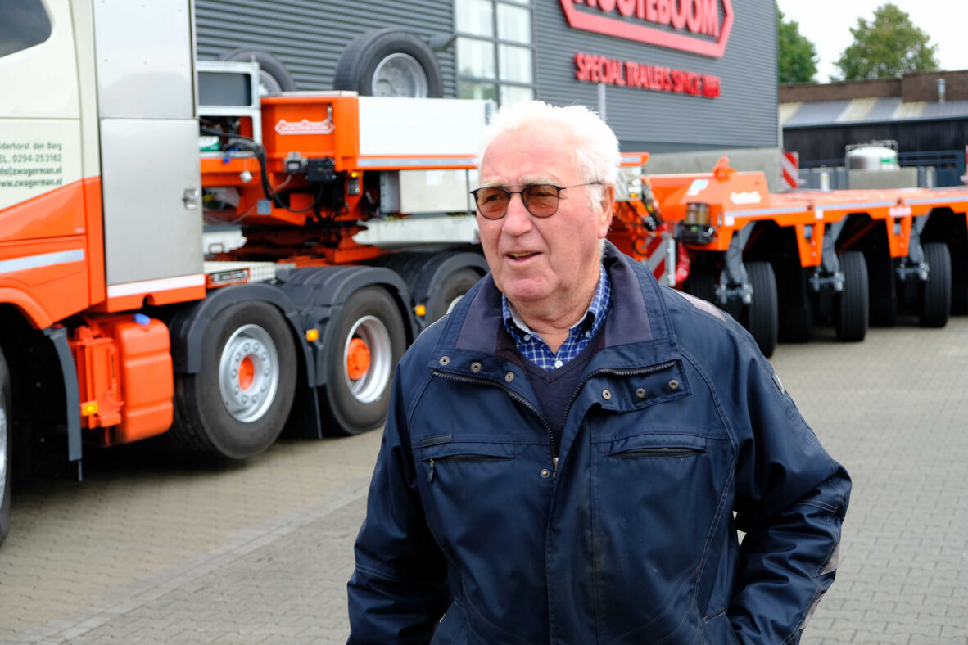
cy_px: 322
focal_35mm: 56
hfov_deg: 35.6
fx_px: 1506
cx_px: 484
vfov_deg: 24.2
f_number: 4
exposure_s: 1/210
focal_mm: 37.4
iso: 200
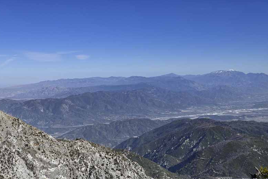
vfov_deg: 29.9
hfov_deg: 43.6
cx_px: 132
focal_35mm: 45
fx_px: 335
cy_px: 91
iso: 100
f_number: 5.6
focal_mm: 44
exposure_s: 1/1600
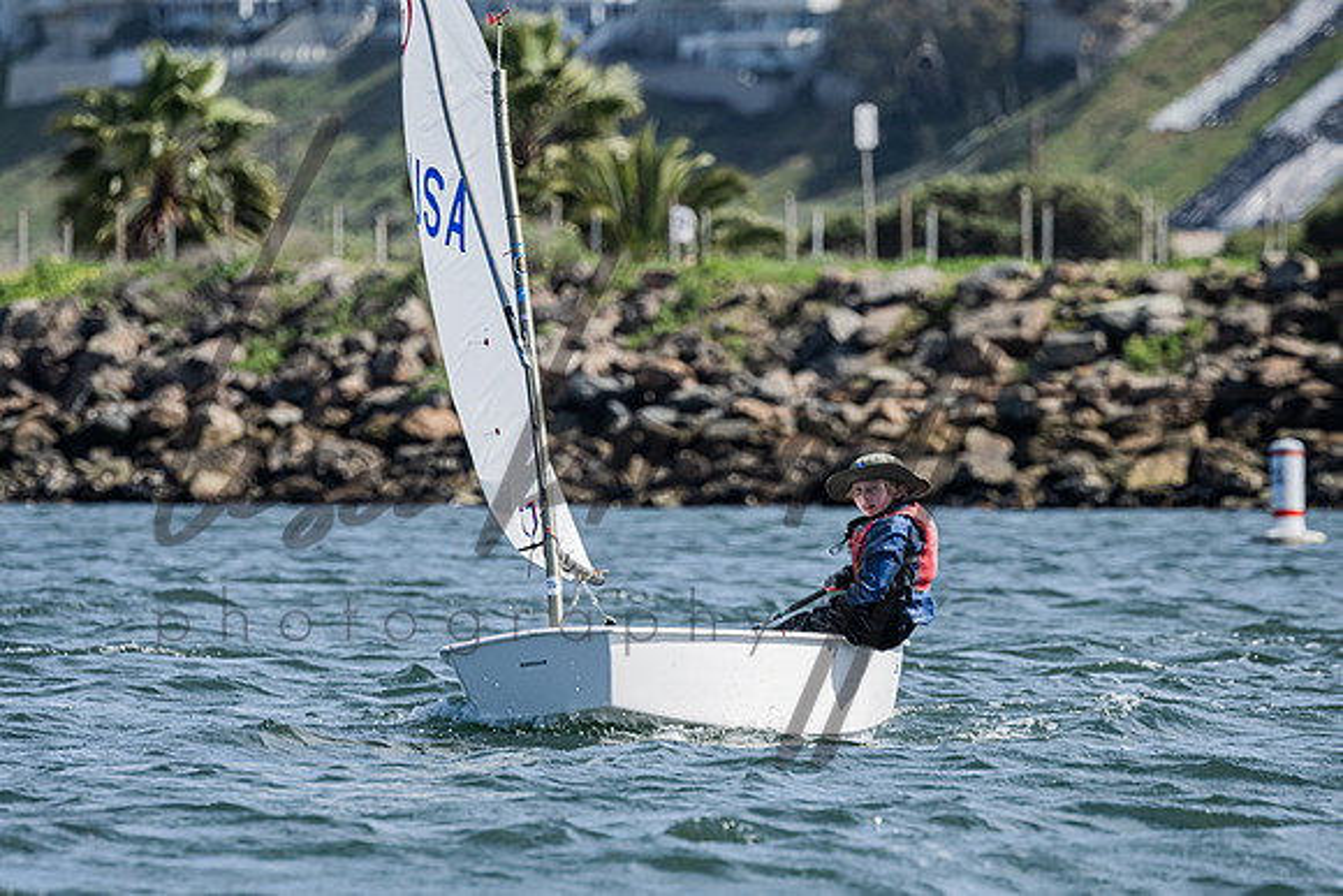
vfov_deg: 2.7
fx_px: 18900
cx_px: 600
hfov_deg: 4.1
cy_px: 563
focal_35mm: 507
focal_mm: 400
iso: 320
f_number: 8
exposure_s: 1/1000
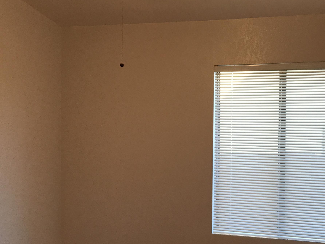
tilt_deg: -3.5
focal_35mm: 47
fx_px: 441
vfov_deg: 30.8
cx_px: 218
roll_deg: +0.8
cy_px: 151
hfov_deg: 39.9
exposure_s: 1/30
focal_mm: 3.99
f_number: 1.8
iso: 25
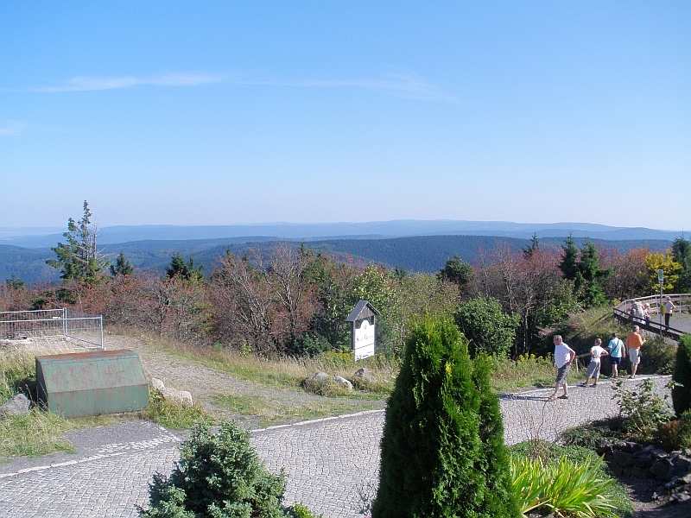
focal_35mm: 36
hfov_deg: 51.4
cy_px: 259
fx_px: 719
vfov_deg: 39.7
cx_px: 346
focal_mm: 6.3
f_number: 5.6
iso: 80
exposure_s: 1/320
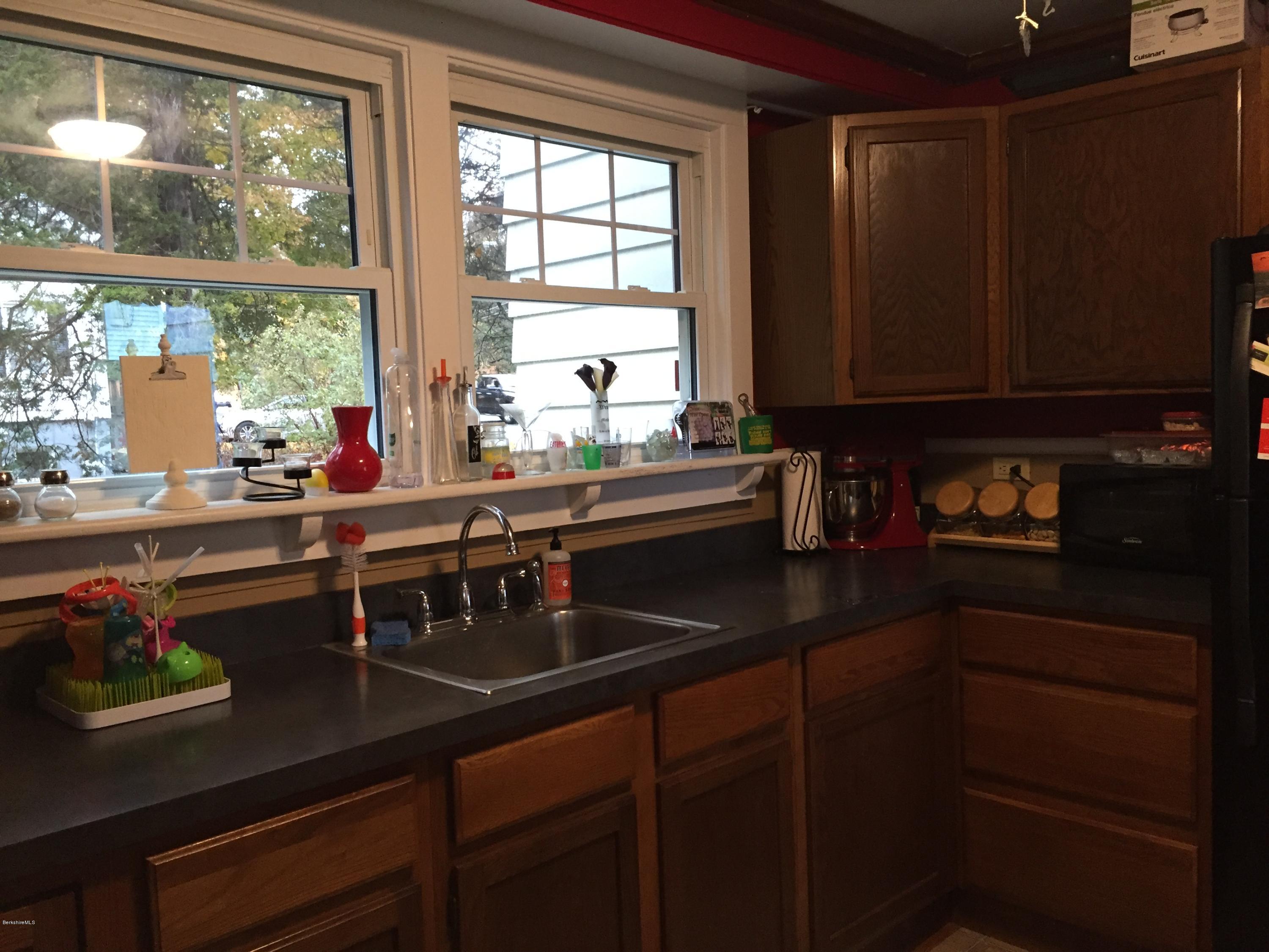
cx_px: 634
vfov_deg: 48.2
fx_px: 1063
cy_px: 476
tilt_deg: -5.0
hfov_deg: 61.7
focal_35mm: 29
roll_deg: +1.3
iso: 160
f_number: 2.2
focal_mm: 4.15
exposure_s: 1/30
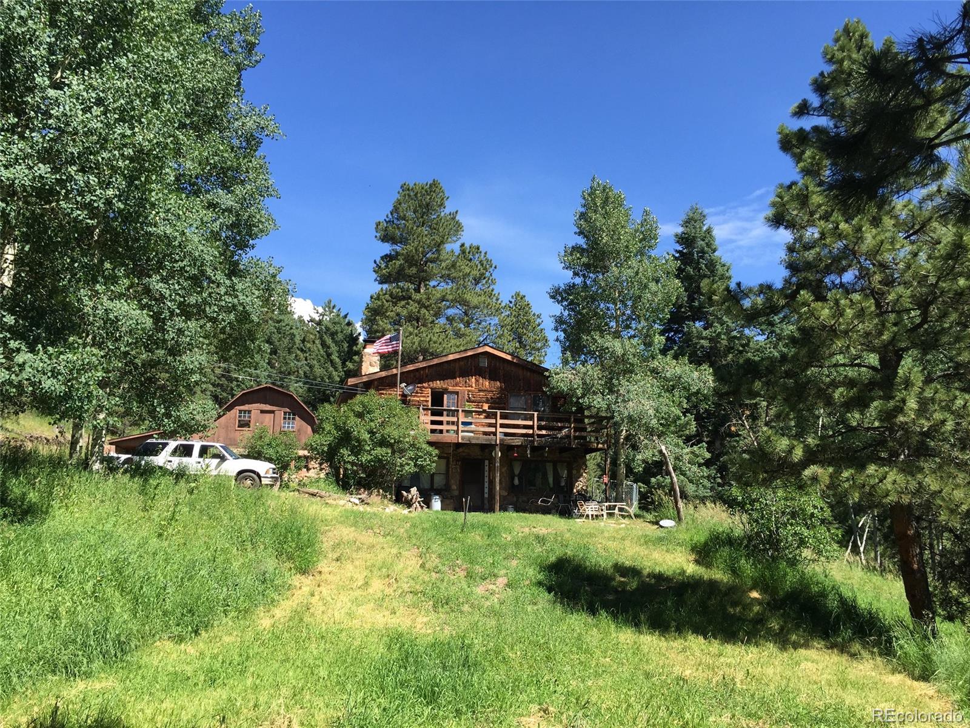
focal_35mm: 29
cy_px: 364
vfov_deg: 48.2
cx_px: 485
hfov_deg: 61.7
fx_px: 813
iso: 32
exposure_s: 1/791
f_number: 2.2
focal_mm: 4.15
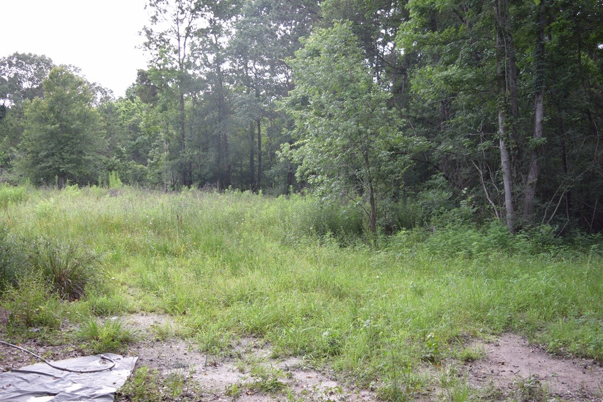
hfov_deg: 57.2
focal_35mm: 33
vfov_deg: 39.9
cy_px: 201
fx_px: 553
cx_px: 302
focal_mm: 22
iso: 250
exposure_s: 1/125
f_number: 3.8
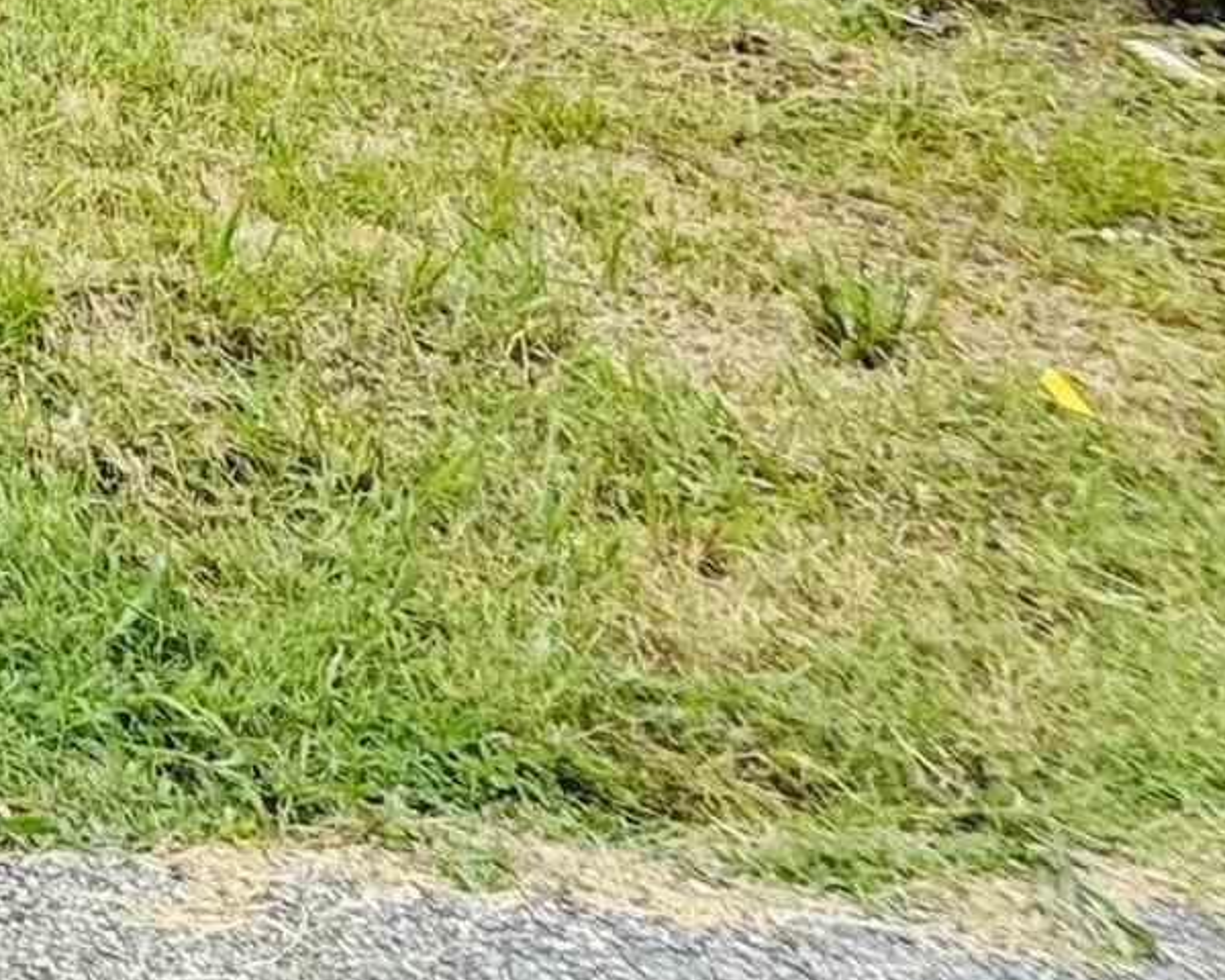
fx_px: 2538
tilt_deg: +3.7
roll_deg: -1.3
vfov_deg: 17.3
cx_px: -1315
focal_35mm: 70
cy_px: -849
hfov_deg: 17.6
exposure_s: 1/669
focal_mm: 2.22
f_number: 2.2
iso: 40
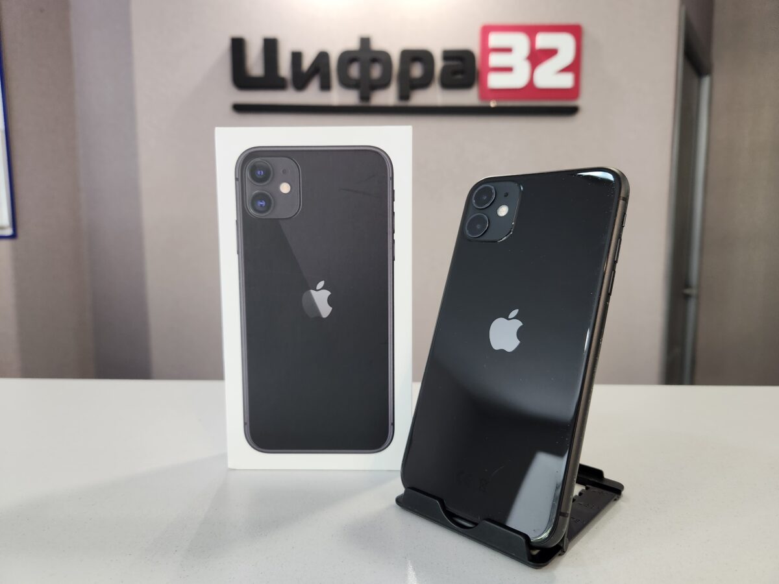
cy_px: 292
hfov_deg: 73.9
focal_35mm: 23
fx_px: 518
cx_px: 390
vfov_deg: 58.9
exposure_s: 1/100
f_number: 1.8
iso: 250
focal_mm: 5.4
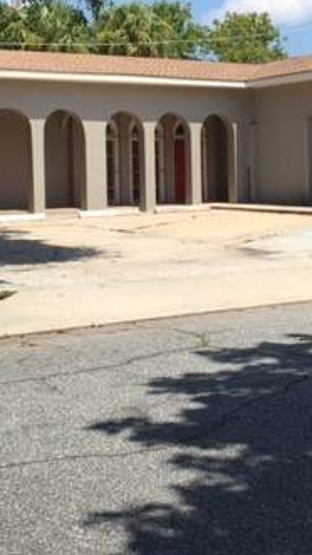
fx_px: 898
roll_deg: -1.1
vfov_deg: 34.0
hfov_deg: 19.6
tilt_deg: -1.1
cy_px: 183
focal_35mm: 61
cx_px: 235
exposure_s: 1/2198
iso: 32
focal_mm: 4.15
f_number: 2.2
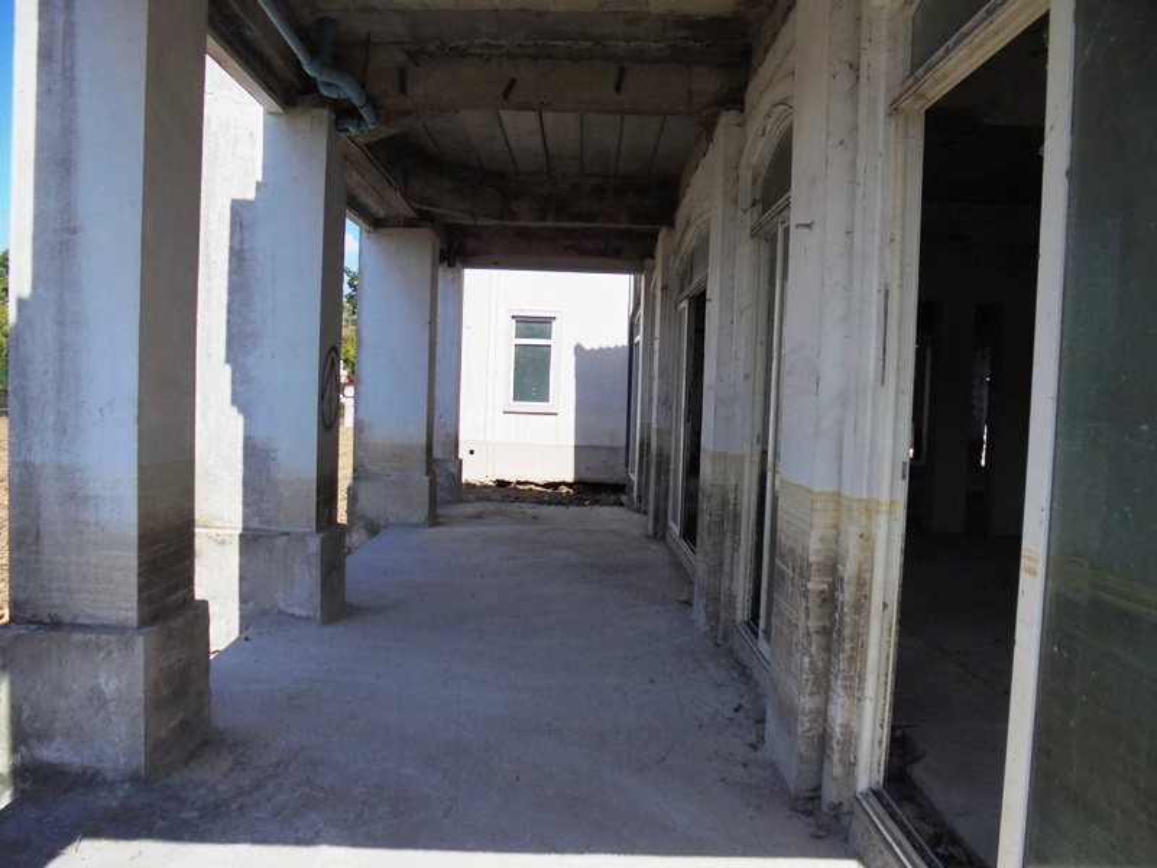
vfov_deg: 53.1
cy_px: 434
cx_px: 578
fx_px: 869
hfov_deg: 67.3
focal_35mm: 26
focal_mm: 4.6
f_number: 3.5
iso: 100
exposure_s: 1/1000
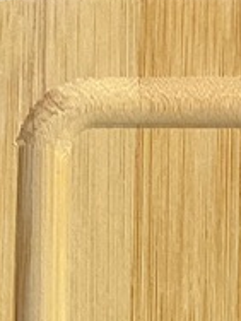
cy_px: 741
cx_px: 485
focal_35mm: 197
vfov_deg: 9.1
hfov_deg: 7.3
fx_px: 1829
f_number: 1.8
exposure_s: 1/113
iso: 64
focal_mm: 3
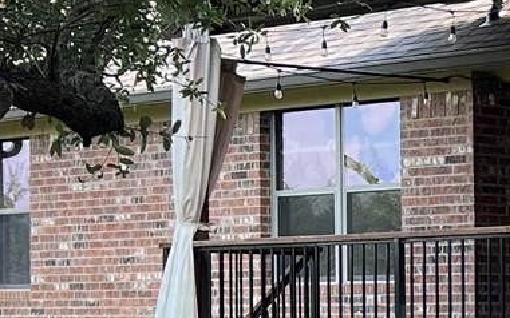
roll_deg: +0.8
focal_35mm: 148
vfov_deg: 8.8
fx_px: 2057
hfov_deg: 13.2
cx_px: 822
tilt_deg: -0.6
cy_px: 323
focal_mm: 5.7
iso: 50
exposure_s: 1/365
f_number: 1.5
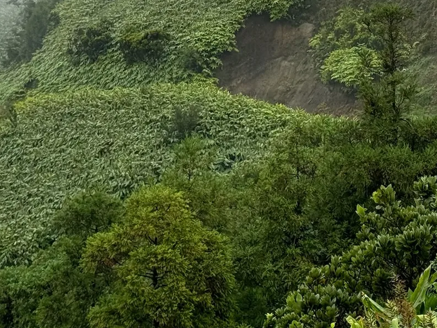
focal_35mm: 124
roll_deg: +0.0
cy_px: 21
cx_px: 472
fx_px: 1566
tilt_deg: +6.1
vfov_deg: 11.9
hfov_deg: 15.5
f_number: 1.78
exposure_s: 1/1027
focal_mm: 6.76
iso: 64
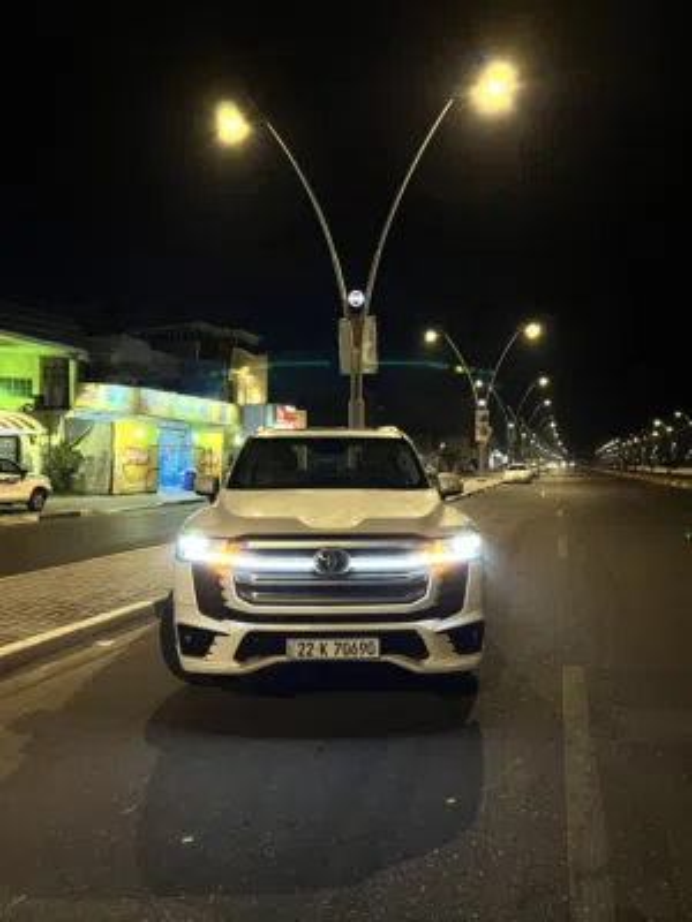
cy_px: 461
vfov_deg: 67.3
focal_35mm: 26
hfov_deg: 53.1
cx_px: 346
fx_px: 693
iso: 100
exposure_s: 1/50
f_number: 1.5
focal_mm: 5.7
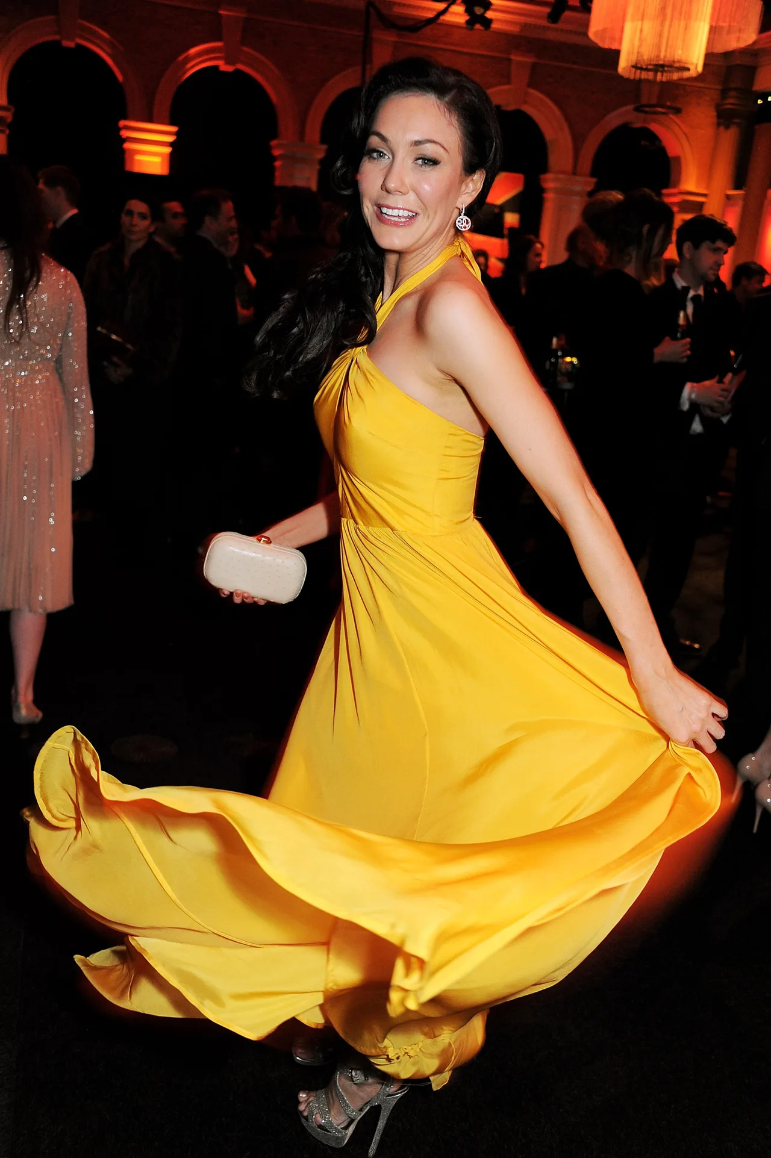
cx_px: 386
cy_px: 579
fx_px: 1126
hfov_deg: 37.8
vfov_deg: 54.5
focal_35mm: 35
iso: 1250
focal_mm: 35
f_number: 5
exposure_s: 1/30
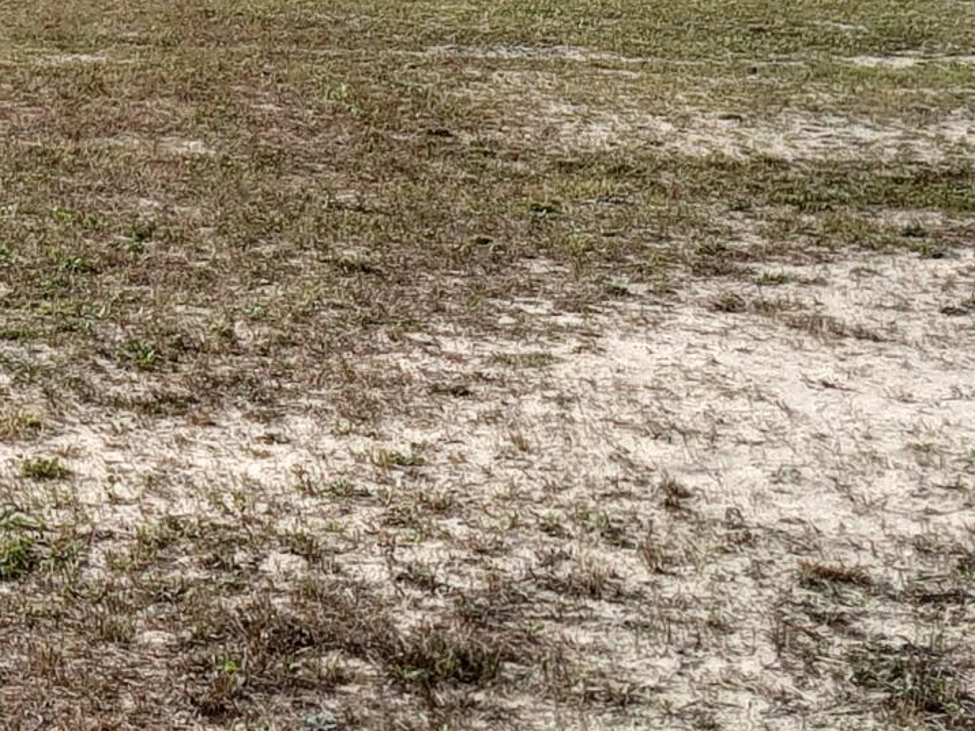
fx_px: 3070
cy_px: -74
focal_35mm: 109
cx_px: -443
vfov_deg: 13.3
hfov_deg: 16.6
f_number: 1.8
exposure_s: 1/678
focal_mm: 3.98
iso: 20
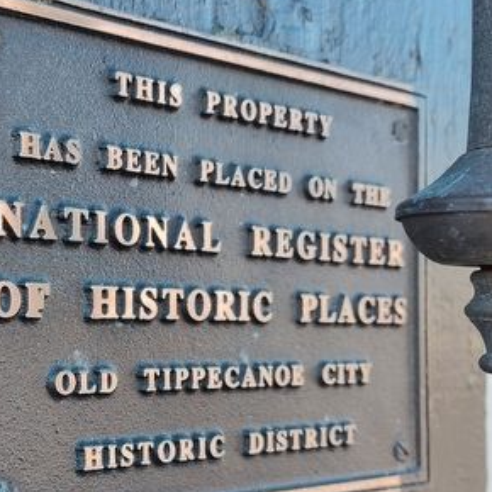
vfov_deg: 30.2
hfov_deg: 29.3
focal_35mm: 56
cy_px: 353
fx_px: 900
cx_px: 49
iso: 138
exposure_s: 1/120
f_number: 1.8
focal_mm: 5.56
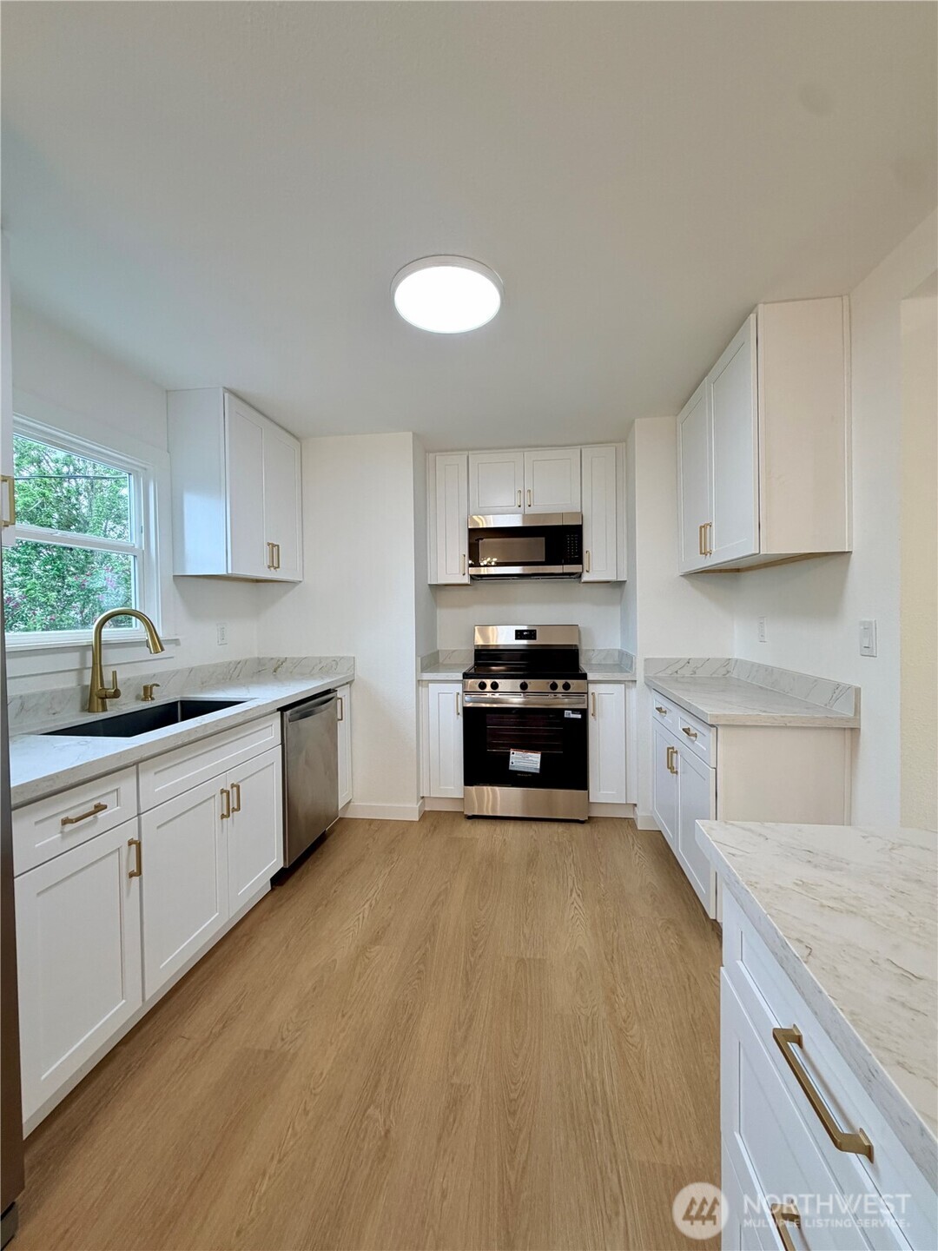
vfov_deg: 102.1
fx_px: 506
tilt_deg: -0.8
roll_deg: +0.2
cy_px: 626
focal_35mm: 14
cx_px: 469
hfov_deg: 85.7
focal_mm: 2.22
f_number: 2.2
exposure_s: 1/120
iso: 125
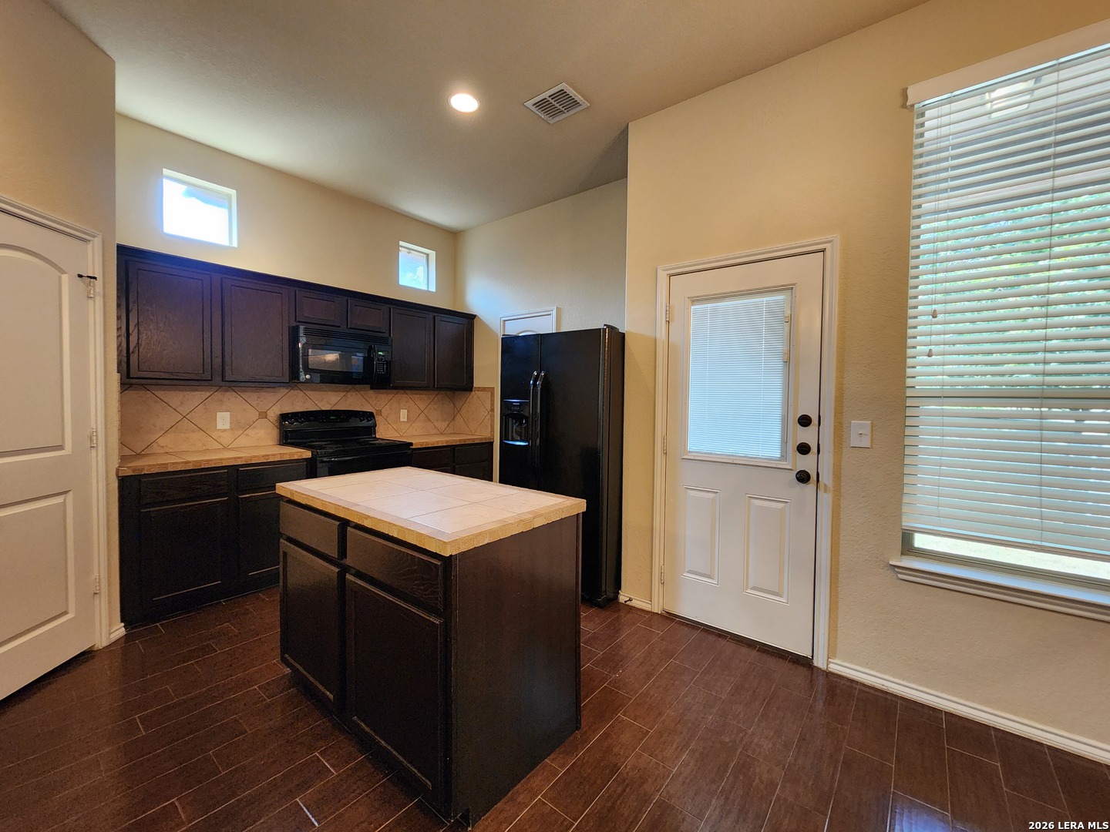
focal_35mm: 13
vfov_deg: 89.9
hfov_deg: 106.2
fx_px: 417
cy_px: 416
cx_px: 555
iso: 250
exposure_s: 1/60
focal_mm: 2.2
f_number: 2.2
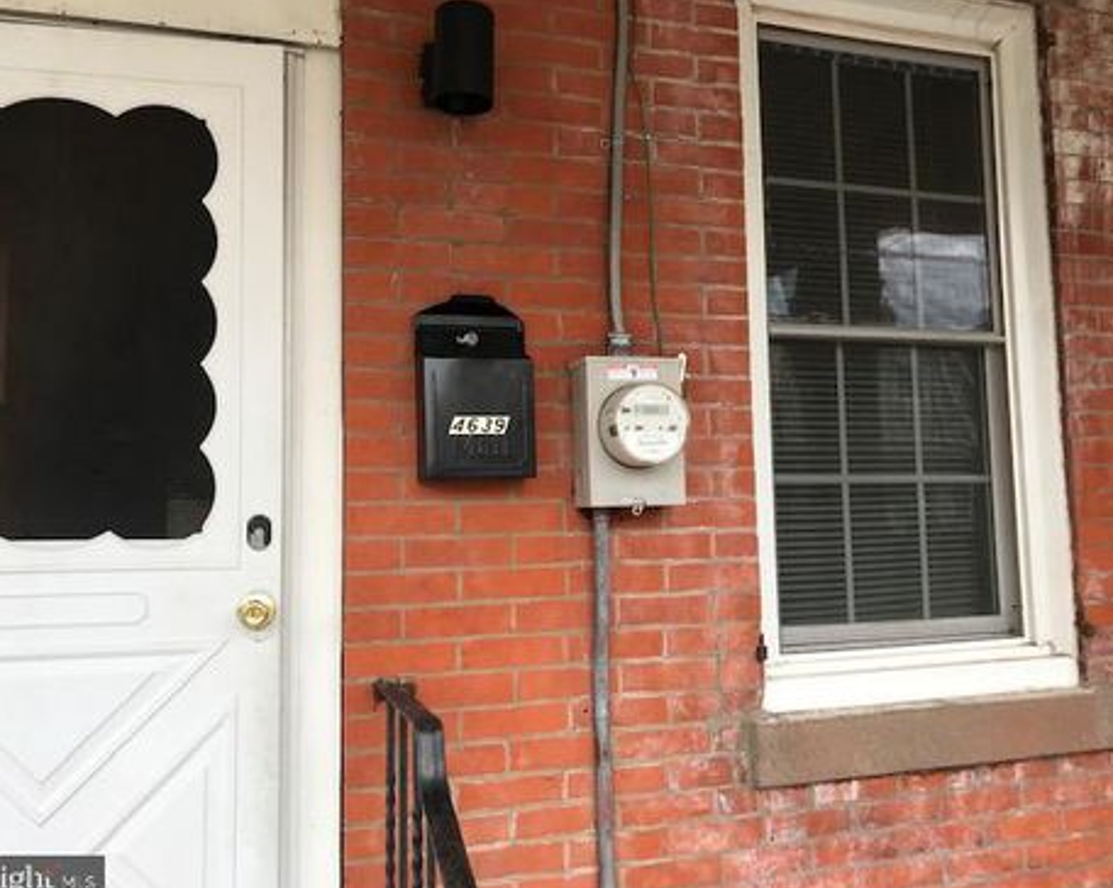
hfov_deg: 58.8
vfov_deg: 48.4
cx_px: 566
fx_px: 987
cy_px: 448
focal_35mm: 30
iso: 20
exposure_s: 1/199
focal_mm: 3.99
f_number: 1.8
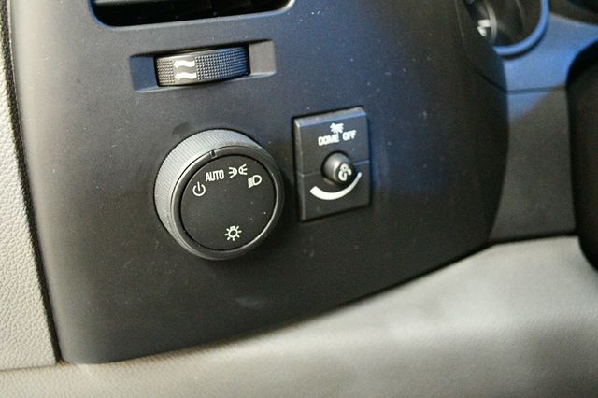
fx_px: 747
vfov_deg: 29.8
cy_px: 199
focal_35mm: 45
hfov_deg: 43.6
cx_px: 299
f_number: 4.5
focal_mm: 30
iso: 12800
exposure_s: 1/40
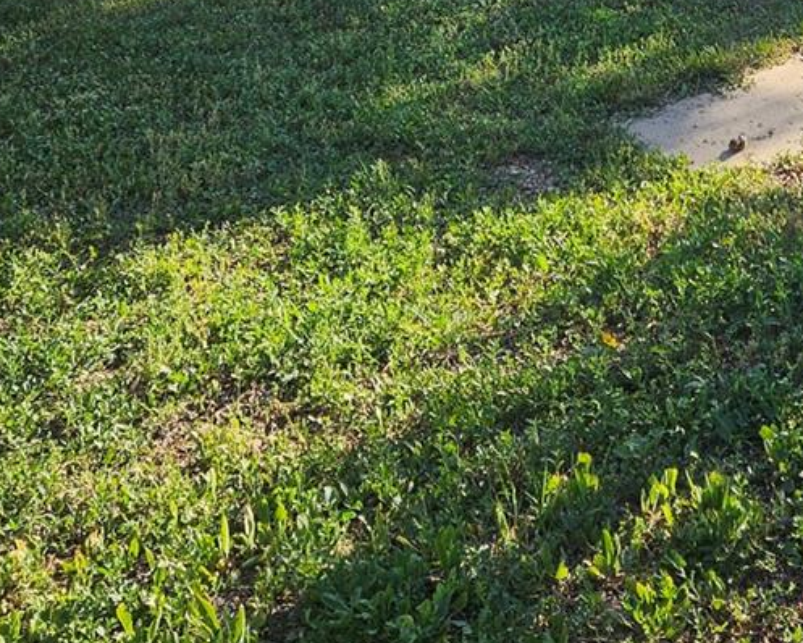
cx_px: 595
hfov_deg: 28.7
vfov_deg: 21.6
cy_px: -155
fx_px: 1545
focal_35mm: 65
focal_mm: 5.4
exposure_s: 1/673
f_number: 1.8
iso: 25
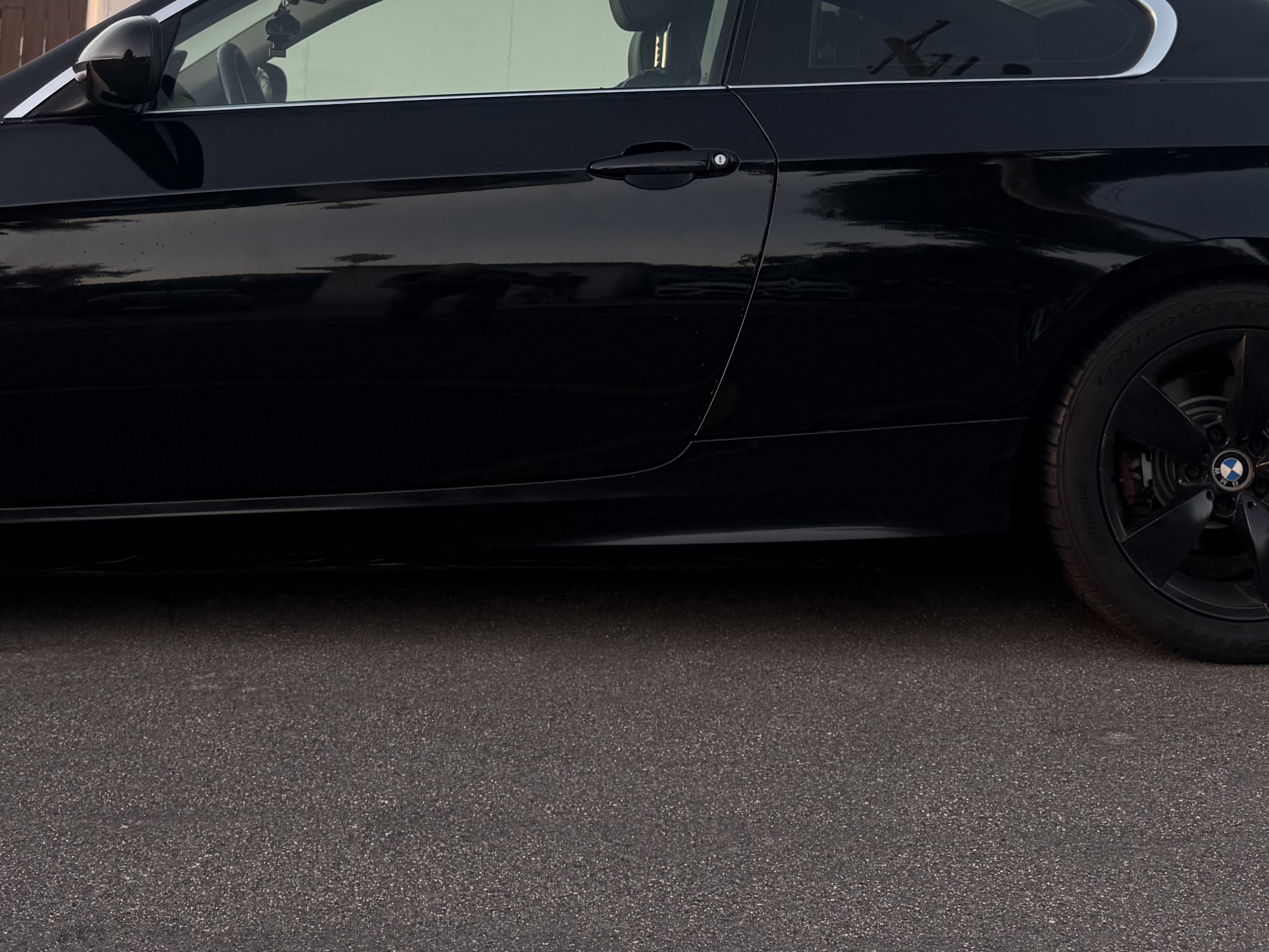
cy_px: 80
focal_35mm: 51
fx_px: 1870
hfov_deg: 37.3
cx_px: 476
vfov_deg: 27.4
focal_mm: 6.76
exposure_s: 1/399
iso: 80
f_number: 1.78
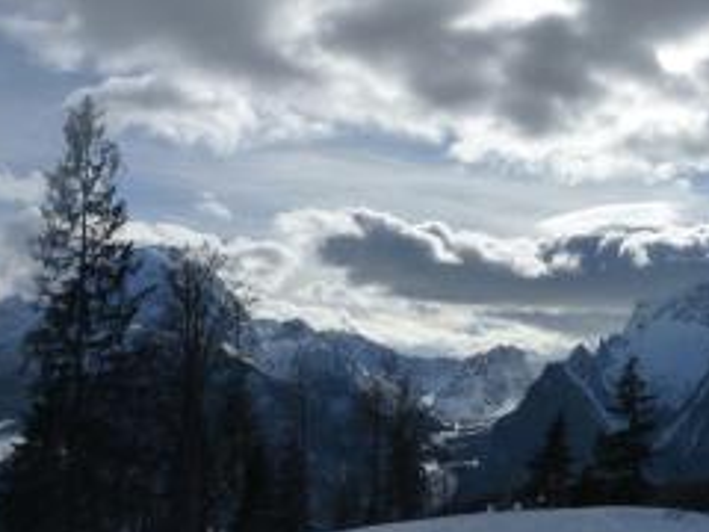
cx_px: 452
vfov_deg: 32.2
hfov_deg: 41.7
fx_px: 922
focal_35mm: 45
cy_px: 278
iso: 160
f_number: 6.3
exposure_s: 1/1300
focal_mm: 5.4
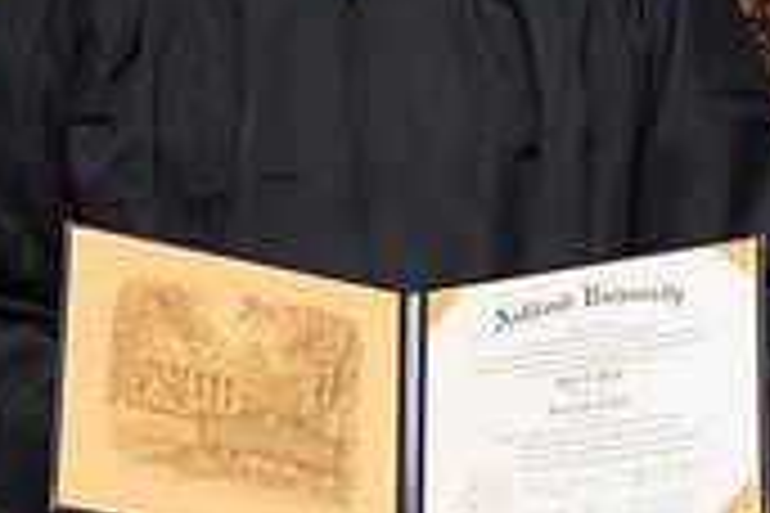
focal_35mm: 176
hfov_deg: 11.7
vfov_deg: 7.8
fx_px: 3764
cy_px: 169
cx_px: 450
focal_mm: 52
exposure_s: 1/160
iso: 1600
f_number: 7.1
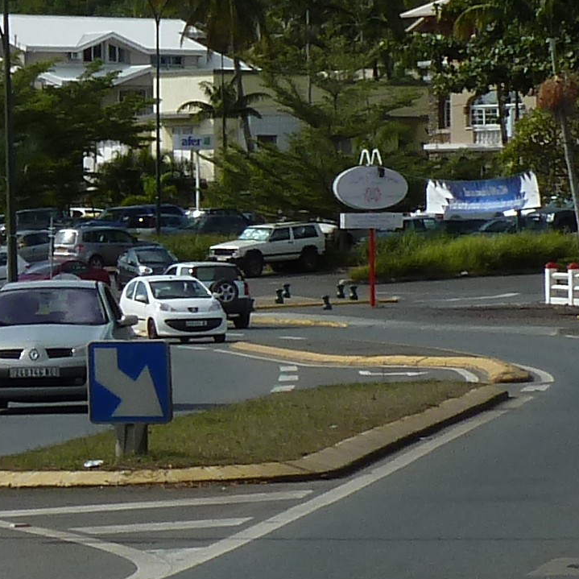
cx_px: -330
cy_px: 2
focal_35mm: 236
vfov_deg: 7.4
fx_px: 4466
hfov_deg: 7.3
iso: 80
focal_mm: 7.9
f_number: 5.6
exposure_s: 1/400
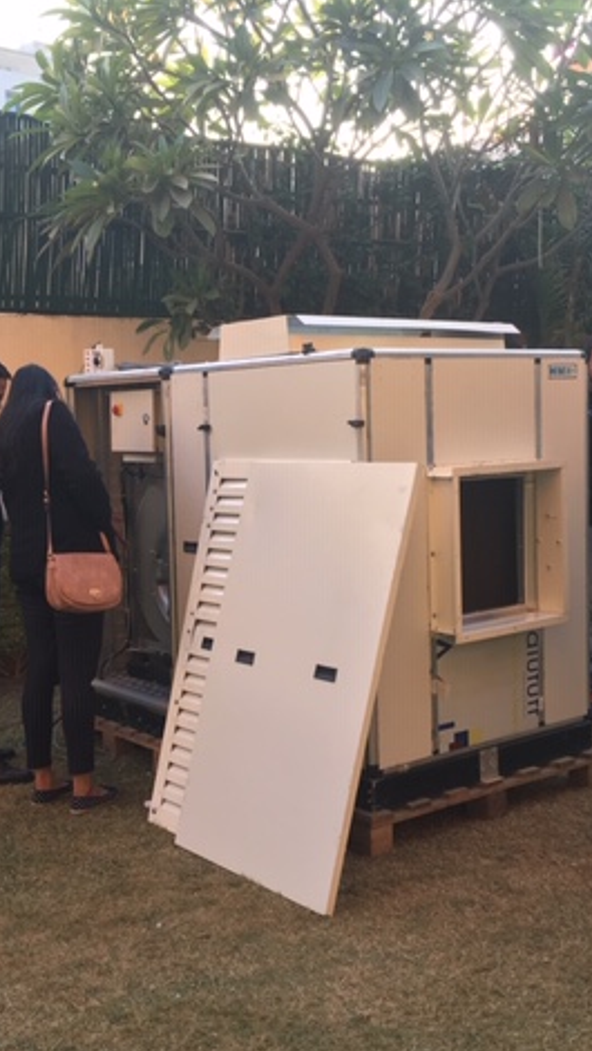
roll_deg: +2.0
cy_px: 532
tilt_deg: -6.9
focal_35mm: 43
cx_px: 244
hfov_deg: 27.7
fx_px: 1198
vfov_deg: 47.3
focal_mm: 4.15
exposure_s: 1/100
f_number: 2.2
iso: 25
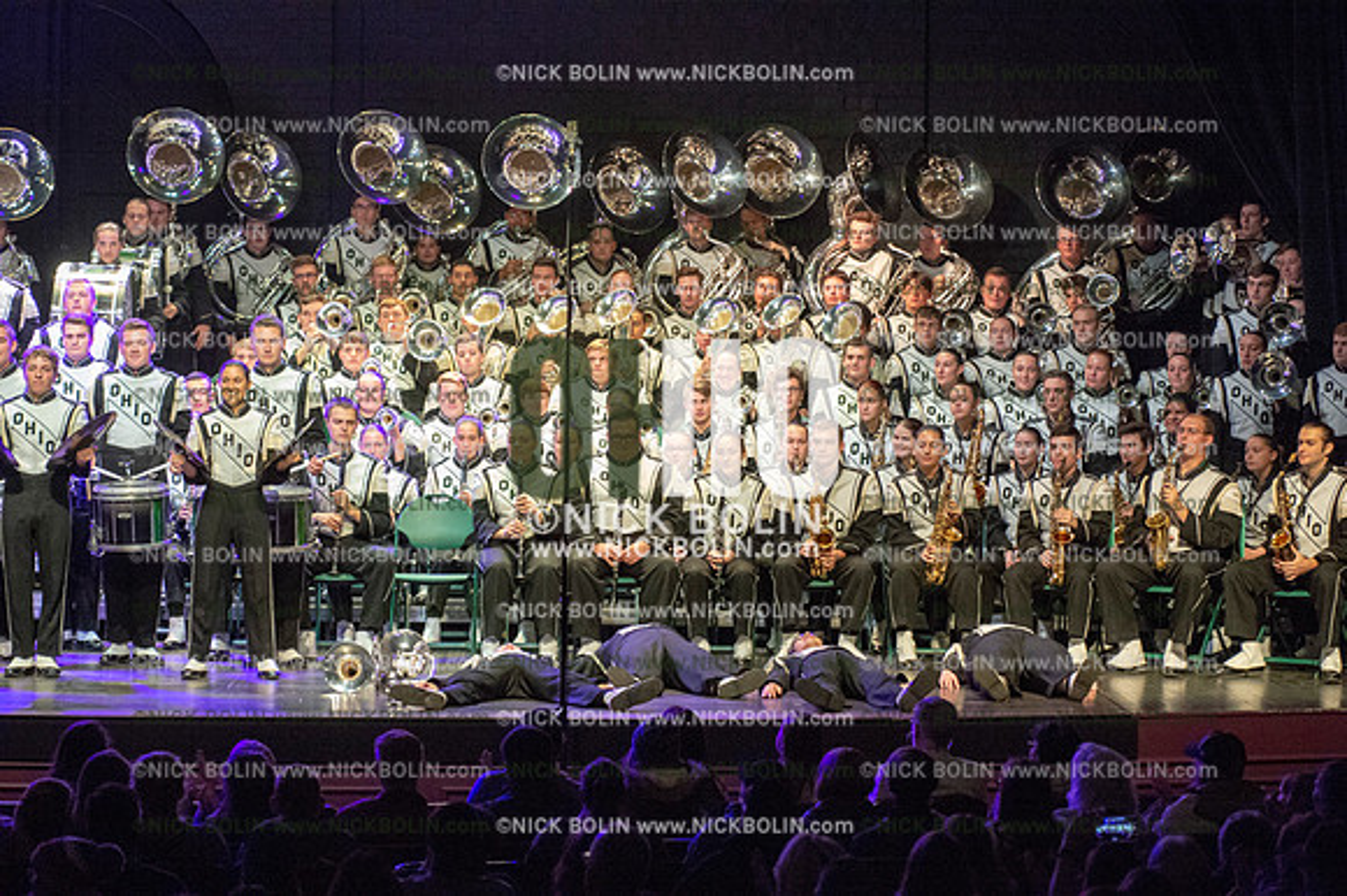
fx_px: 5235
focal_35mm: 140
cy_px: 448
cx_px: 674
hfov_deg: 14.7
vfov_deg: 9.8
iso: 8000
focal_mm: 140
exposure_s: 1/200
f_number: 5.6
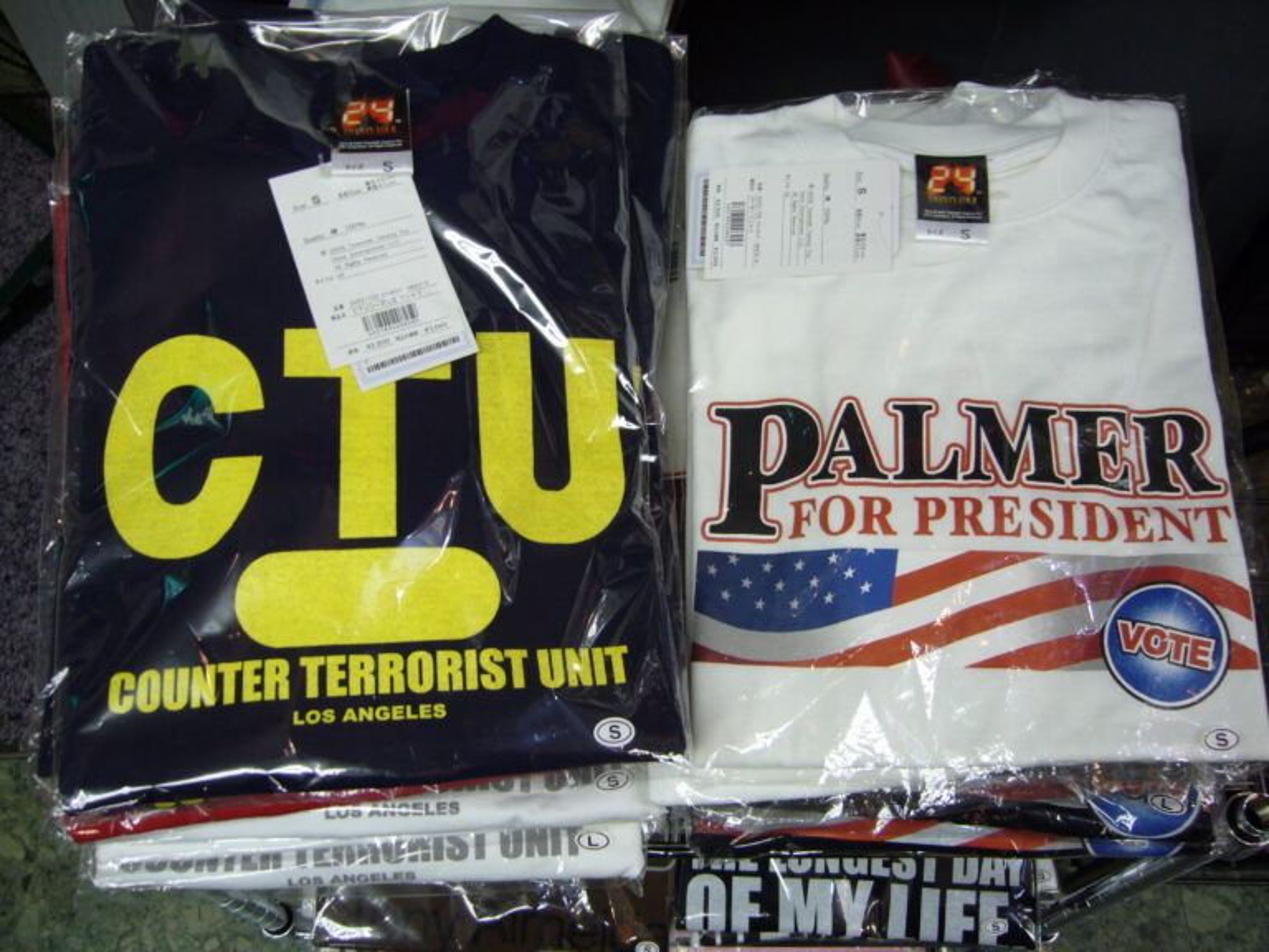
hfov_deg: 52.6
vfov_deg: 40.7
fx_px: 1283
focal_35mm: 35
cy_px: 476
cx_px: 634
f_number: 2.8
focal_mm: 5.8
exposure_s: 1/30
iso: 100
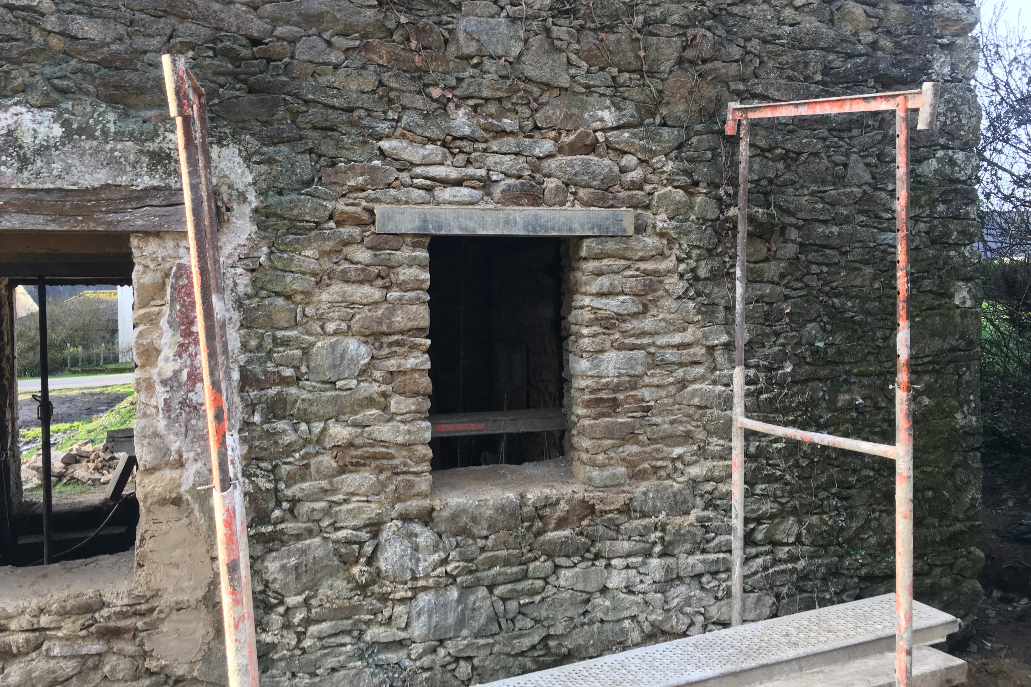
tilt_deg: -1.2
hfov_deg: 60.3
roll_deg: -0.4
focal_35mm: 31
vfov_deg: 42.3
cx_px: 503
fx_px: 888
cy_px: 334
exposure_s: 1/100
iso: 40
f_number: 2.2
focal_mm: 4.15
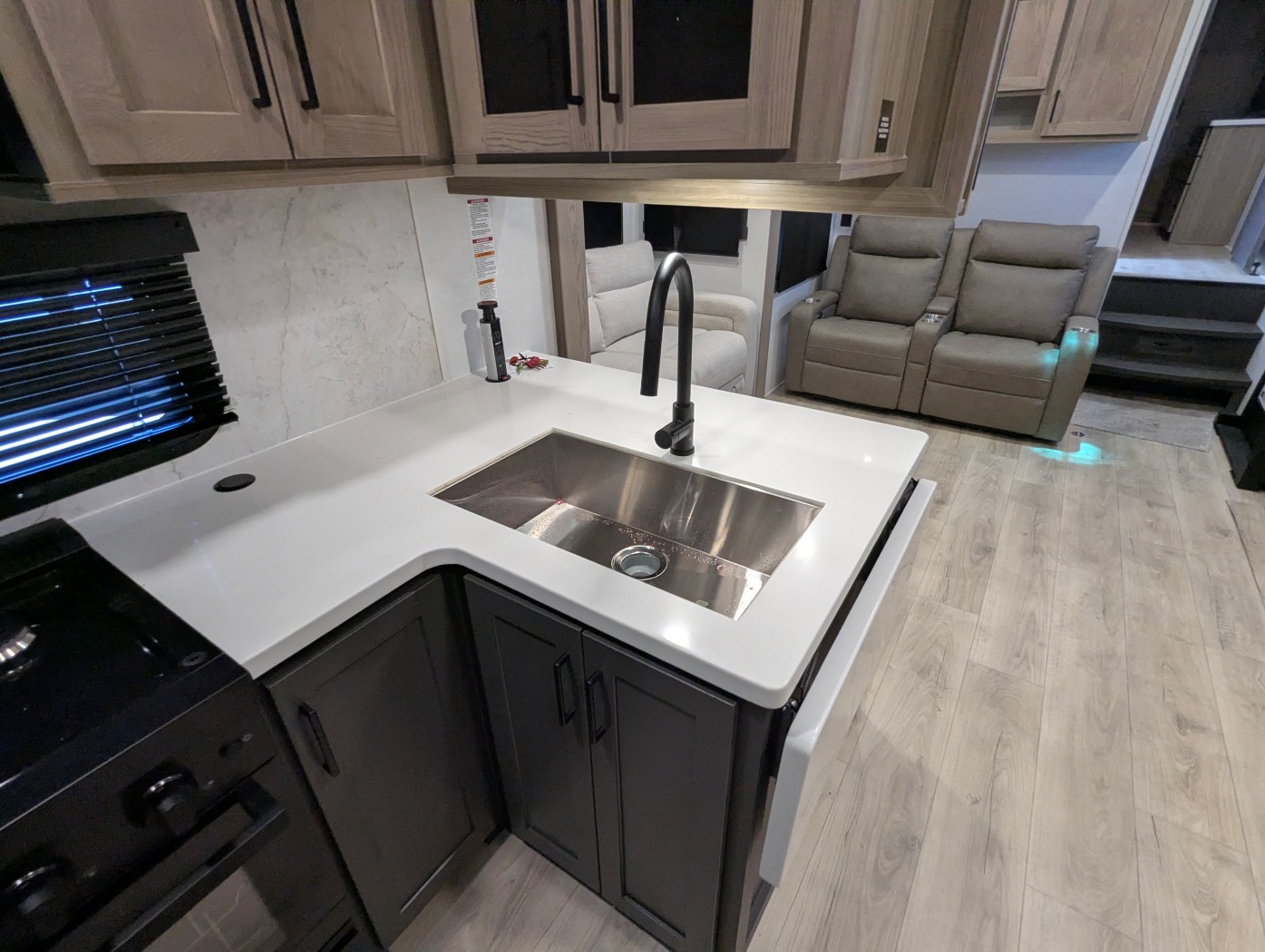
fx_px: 585
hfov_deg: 94.4
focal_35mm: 16
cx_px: 632
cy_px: 476
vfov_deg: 78.2
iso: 276
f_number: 2.2
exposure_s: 1/80
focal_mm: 2.35
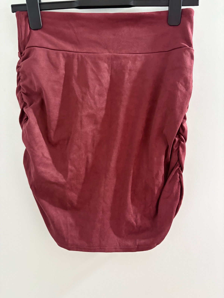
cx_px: 112
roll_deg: +0.2
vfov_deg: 67.3
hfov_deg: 53.1
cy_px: 149
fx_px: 224
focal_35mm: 26
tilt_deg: -4.5
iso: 500
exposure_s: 1/42
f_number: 1.6
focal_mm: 5.96
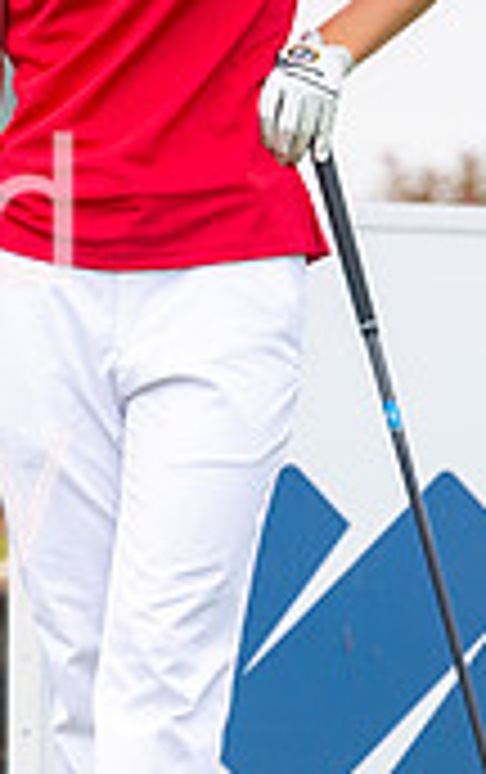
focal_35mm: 1210
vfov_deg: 1.7
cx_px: -270
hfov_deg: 1.1
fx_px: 25557
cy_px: 101
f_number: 4
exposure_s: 1/1250
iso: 400
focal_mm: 300
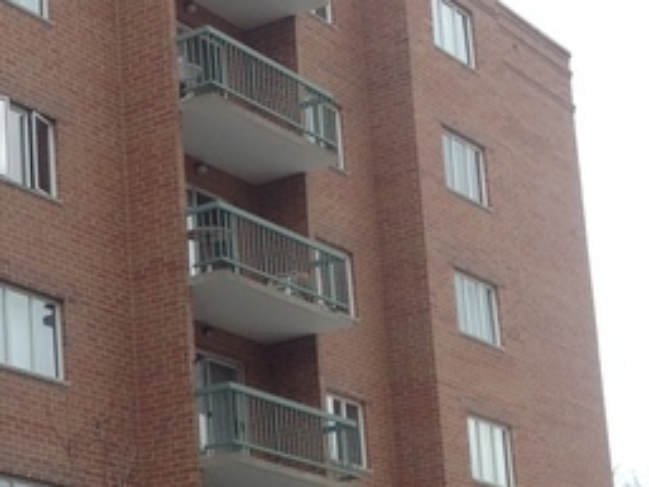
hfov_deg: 21.4
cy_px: 472
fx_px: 1632
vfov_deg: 16.7
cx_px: -61
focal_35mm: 87
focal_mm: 4.28
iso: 50
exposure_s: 1/154
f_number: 2.4
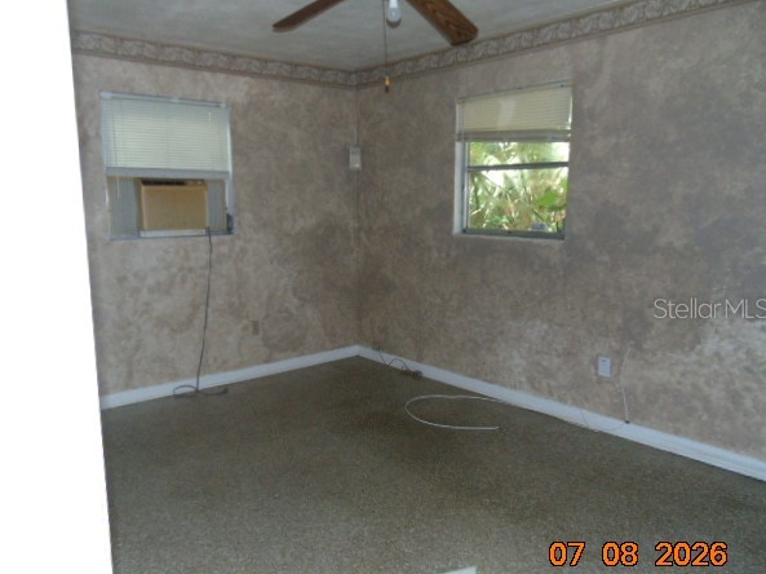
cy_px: 308
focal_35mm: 27
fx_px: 597
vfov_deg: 51.3
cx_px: 362
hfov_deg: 65.3
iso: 200
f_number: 3
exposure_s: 1/30
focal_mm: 4.5
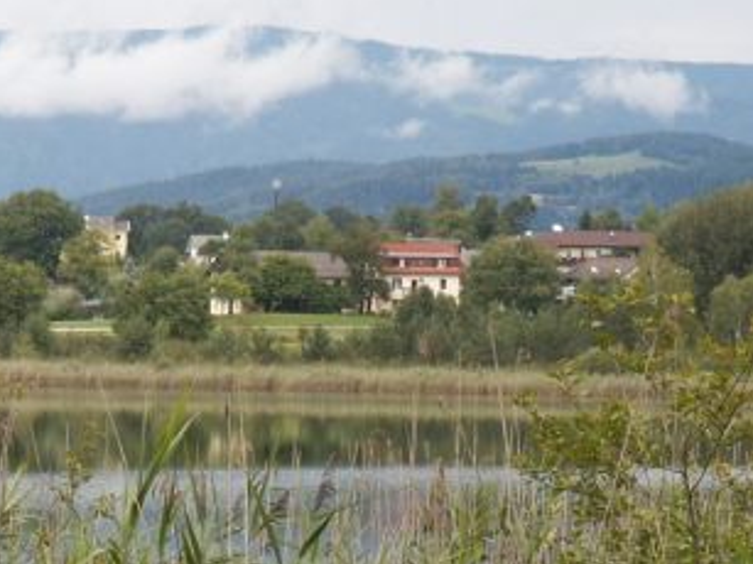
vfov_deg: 5.5
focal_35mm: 272
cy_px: 414
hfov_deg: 7.3
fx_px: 5914
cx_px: 174
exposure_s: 1/250
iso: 64
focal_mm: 28.23
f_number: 3.6
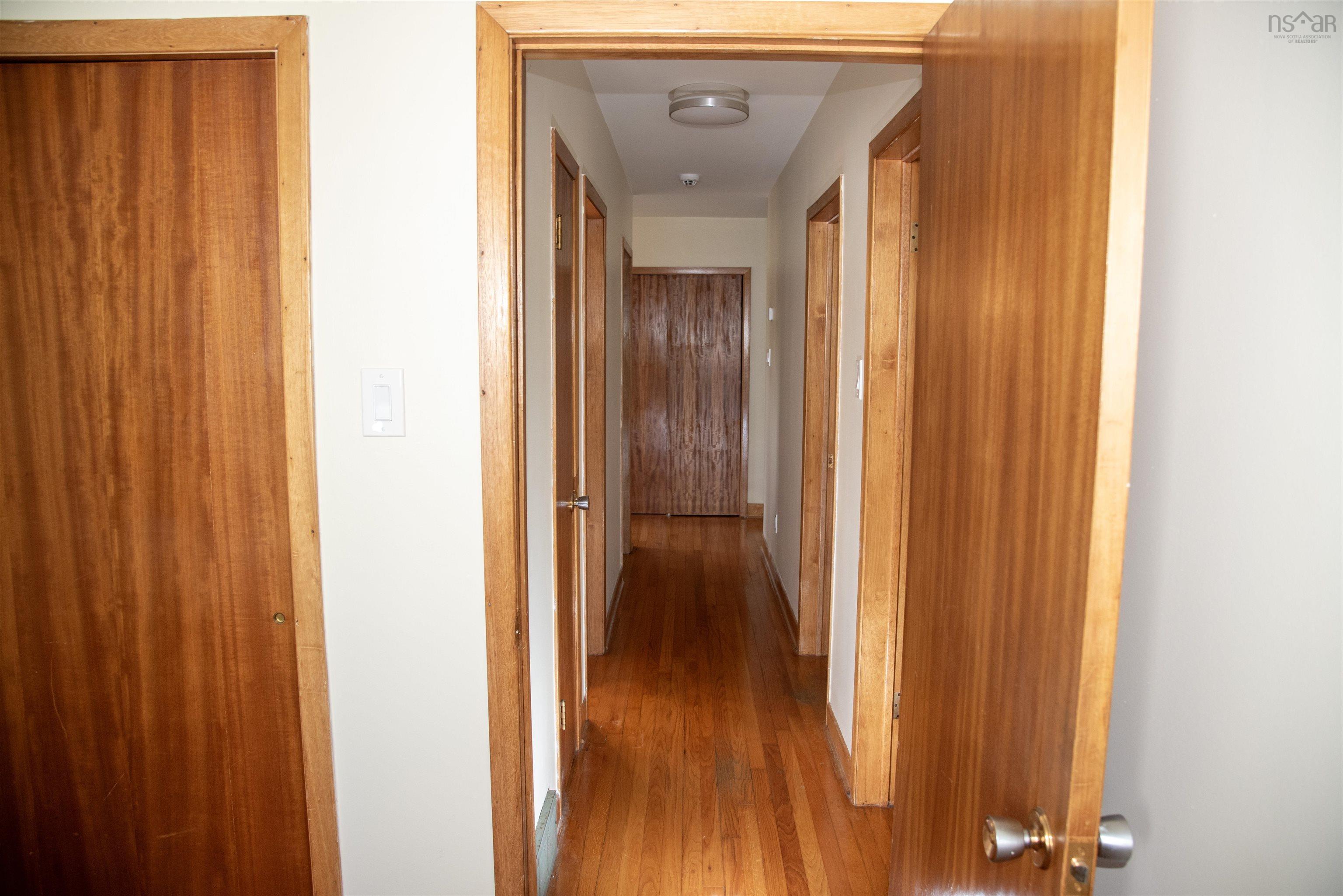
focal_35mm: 24
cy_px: 448
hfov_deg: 73.7
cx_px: 672
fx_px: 896
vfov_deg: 53.2
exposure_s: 1/160
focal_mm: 24
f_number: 5
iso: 1000
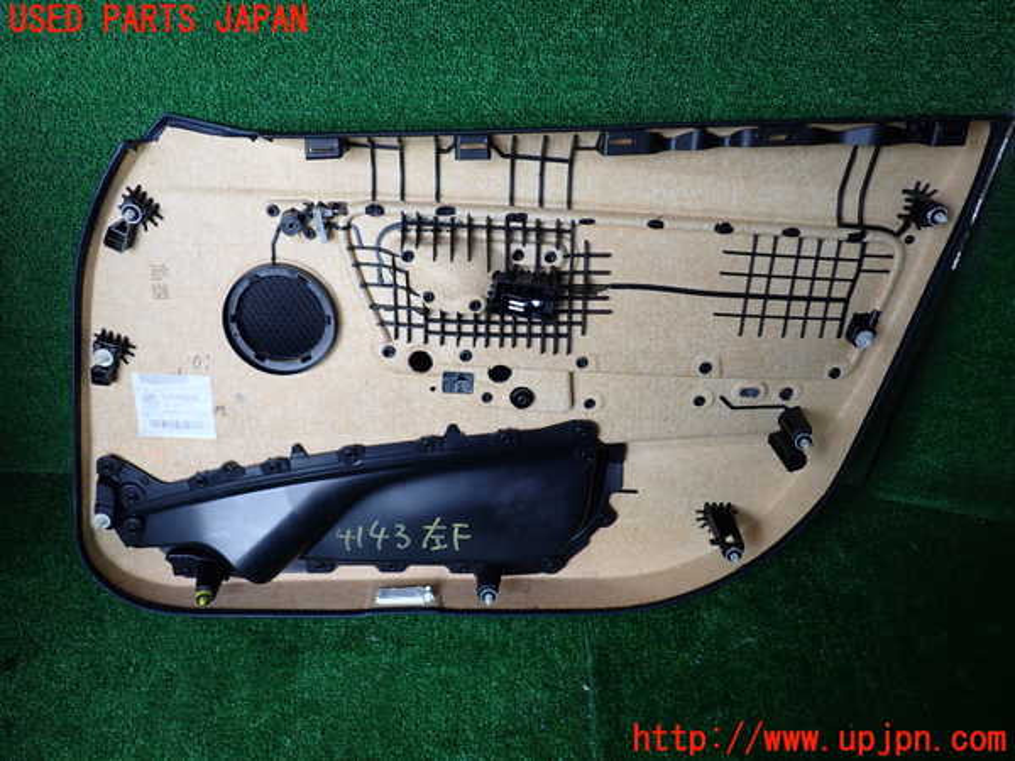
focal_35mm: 30
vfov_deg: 46.8
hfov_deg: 60.0
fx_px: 880
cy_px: 380
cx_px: 508
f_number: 2.3
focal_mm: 5.4
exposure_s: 1/160
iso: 100
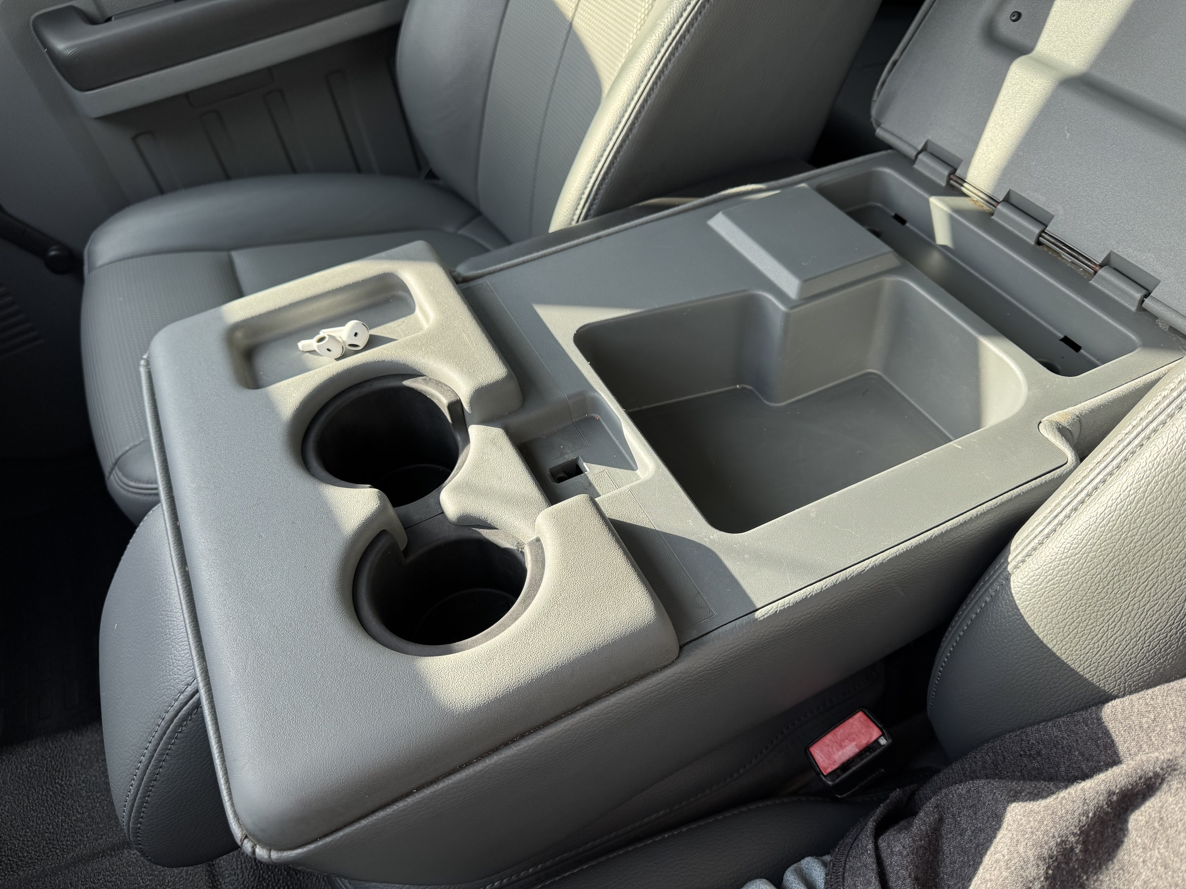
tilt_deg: -47.3
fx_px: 822
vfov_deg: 56.8
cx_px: 593
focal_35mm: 24
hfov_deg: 71.6
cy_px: 444
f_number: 1.78
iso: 80
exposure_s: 1/347
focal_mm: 6.76
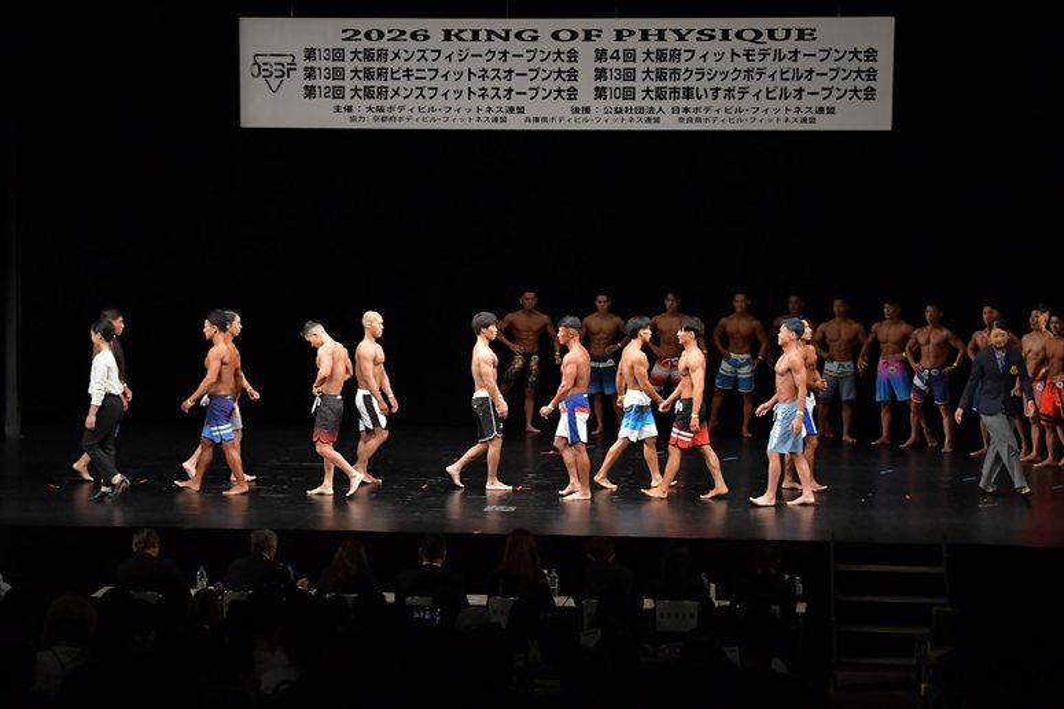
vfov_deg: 16.6
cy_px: 354
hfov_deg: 24.8
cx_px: 532
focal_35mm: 82
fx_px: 2422
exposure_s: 1/400
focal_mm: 55
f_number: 5.6
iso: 3200
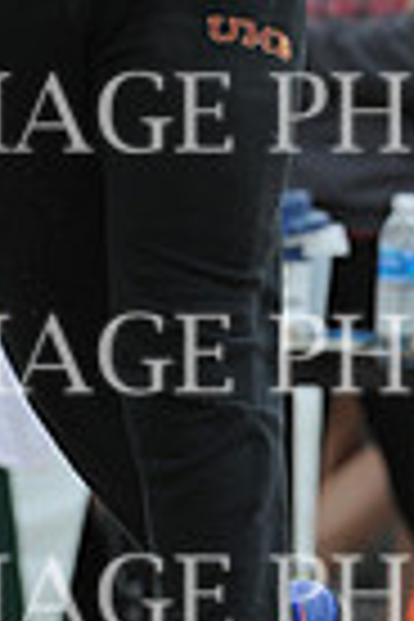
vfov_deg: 1.5
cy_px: -252
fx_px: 23872
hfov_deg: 1.0
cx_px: 238
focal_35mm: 1384
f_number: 5
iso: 720
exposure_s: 1/2000
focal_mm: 330
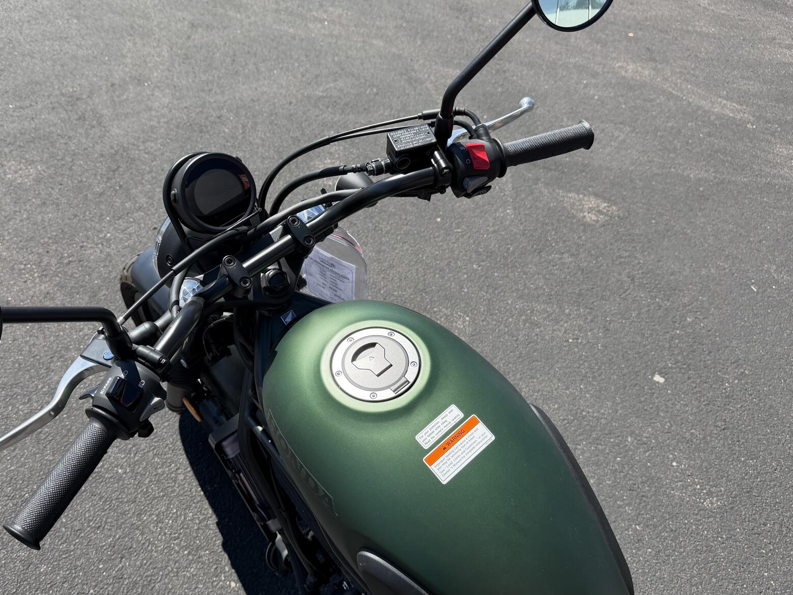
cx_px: 322
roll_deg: -9.1
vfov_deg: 45.4
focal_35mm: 31
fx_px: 710
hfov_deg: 57.9
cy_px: 288
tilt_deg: -41.3
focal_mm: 6.76
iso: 100
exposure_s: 1/2525
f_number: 1.78
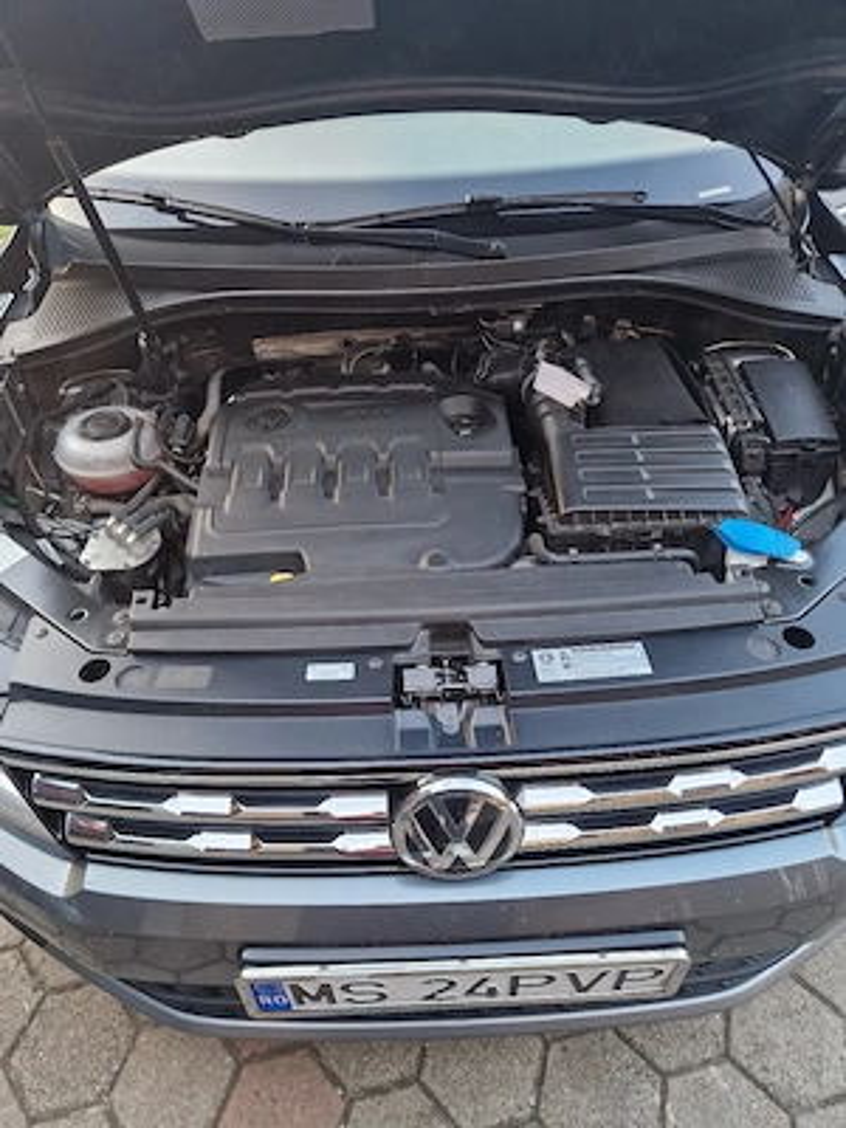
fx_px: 749
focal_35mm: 23
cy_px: 564
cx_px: 423
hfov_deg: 58.9
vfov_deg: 73.9
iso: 640
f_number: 1.8
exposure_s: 1/100
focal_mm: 5.4
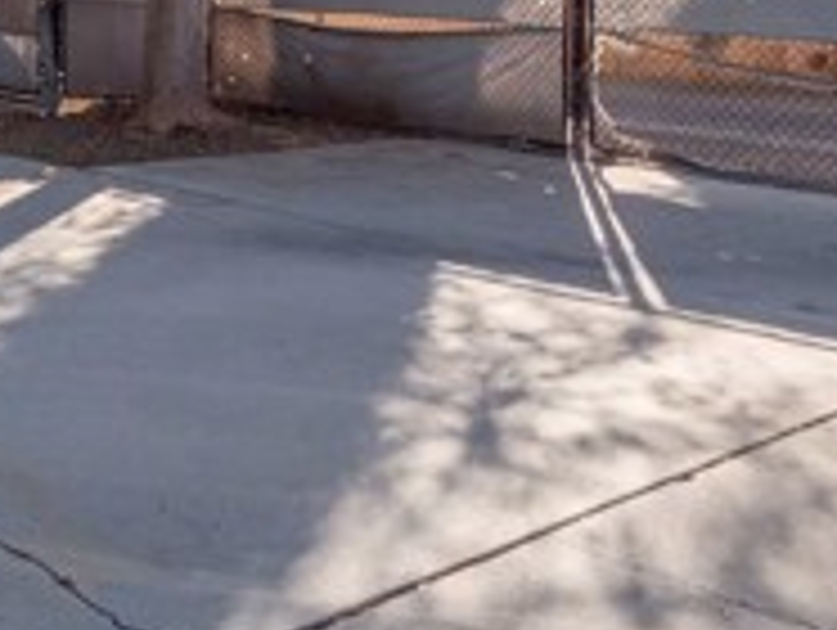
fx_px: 1332
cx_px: -176
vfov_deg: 24.8
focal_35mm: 55
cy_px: -63
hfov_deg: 29.7
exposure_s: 1/400
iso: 400
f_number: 7.1
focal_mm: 8
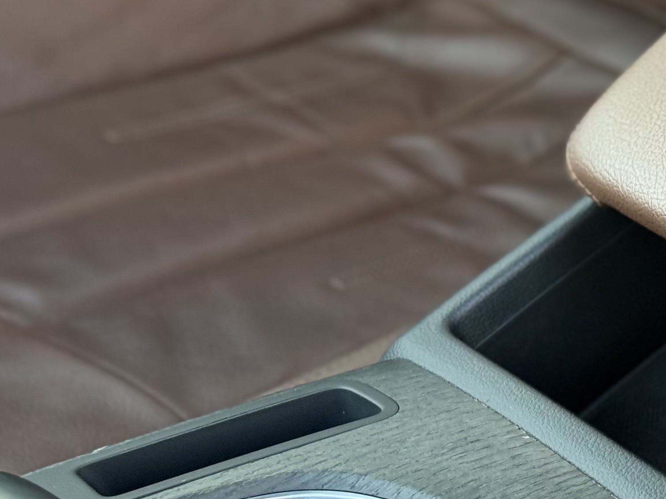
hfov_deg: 15.0
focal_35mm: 128
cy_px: 80
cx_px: 765
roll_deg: +10.7
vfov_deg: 11.5
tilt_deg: -33.4
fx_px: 2463
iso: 100
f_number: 1.78
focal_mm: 6.76
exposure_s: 1/85
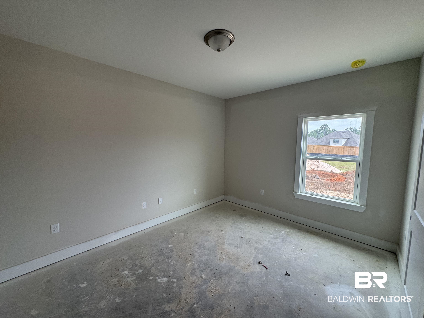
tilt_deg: -6.0
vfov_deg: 85.7
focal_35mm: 14
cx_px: 212
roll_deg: -1.0
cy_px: 159
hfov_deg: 102.1
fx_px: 171
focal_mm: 2.22
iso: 125
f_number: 2.2
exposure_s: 1/99
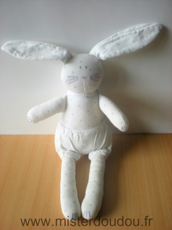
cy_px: 115
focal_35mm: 38
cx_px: 86
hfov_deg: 37.7
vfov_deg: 49.0
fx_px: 252
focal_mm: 6.3
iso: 64
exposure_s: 1/123
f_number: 3.1
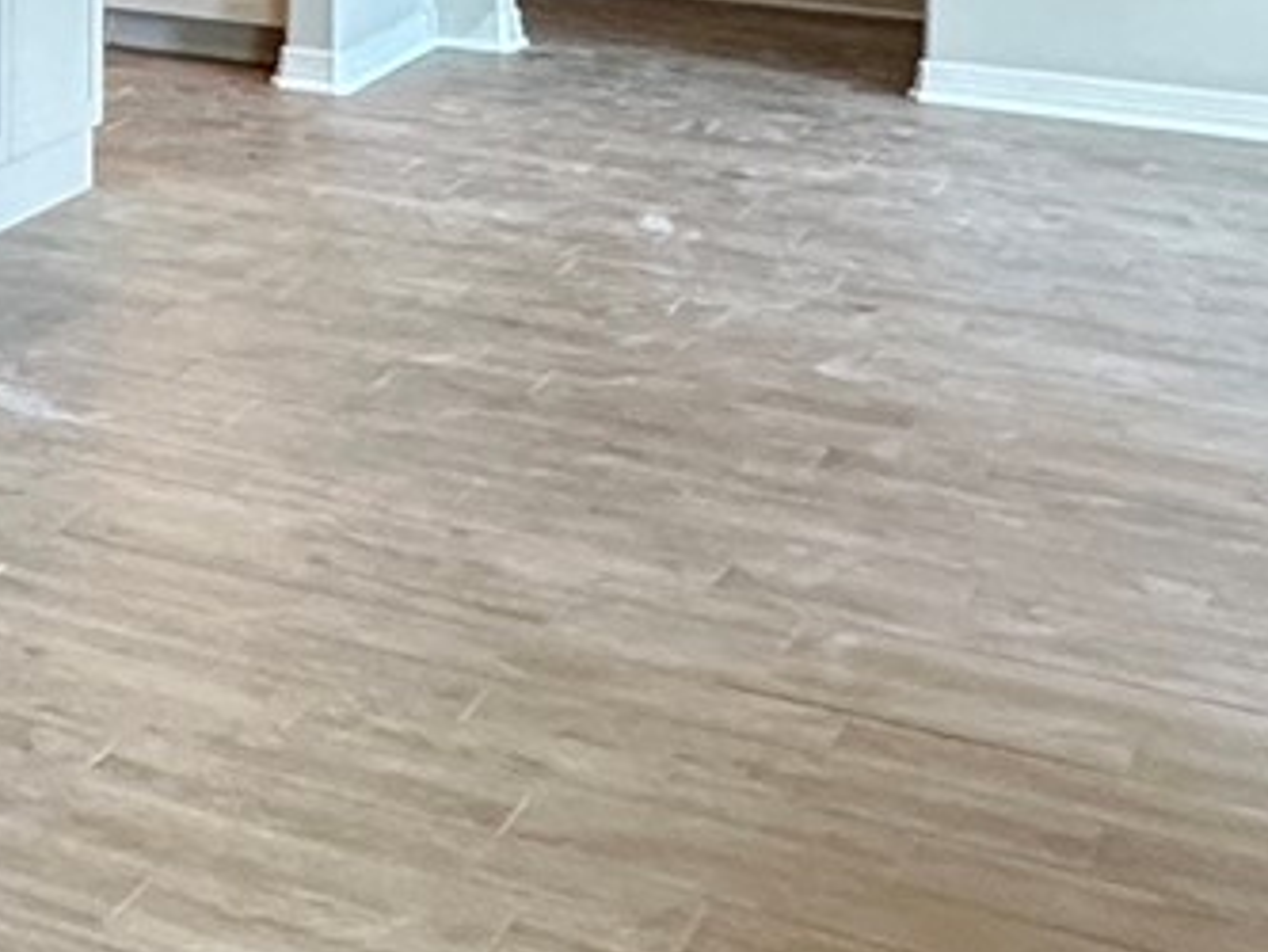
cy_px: -472
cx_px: -975
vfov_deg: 15.8
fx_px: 3151
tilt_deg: -1.1
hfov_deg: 18.3
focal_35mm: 86
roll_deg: -0.5
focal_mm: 2.22
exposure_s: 1/120
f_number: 2.2
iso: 250
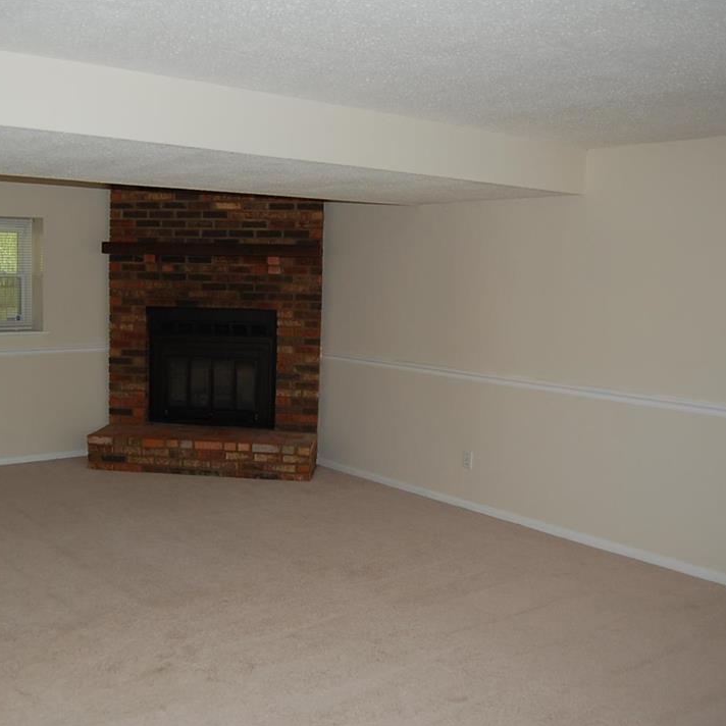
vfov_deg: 47.2
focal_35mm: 35
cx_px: 235
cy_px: 362
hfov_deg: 46.4
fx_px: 830
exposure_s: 1/60
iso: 400
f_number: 3.5
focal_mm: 18
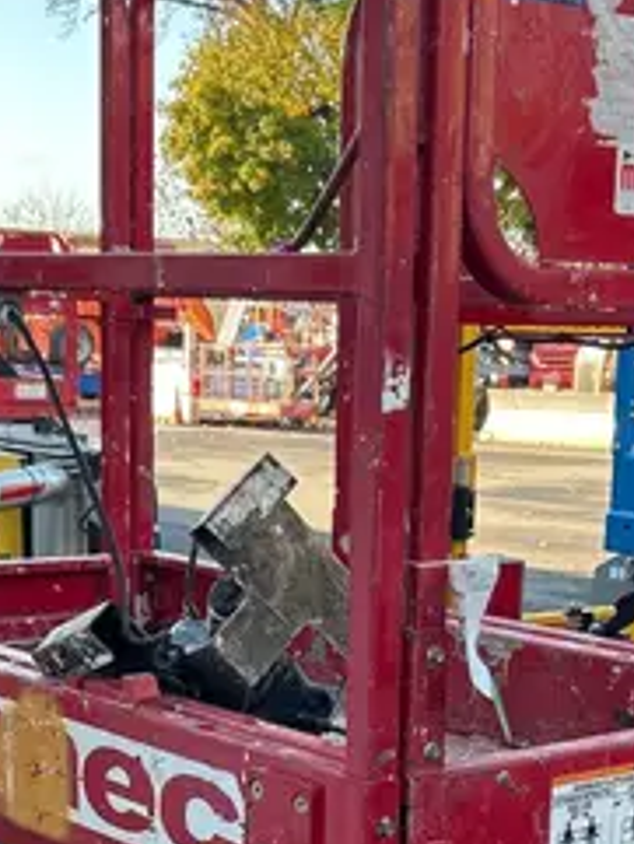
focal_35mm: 79
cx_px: 378
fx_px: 1927
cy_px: 755
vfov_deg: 24.0
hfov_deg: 18.7
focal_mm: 5.7
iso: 50
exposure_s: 1/443
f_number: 1.5
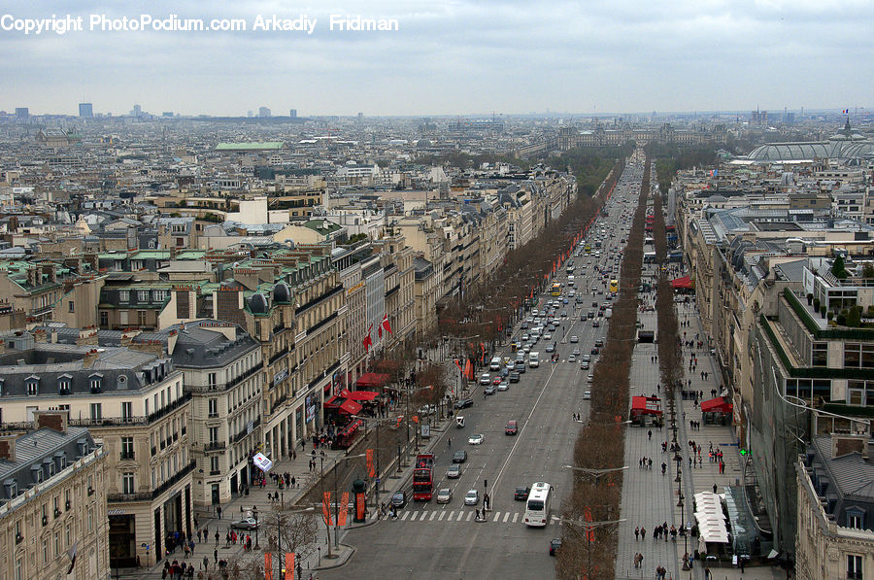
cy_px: 290
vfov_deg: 23.7
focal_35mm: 57
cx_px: 437
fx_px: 1382
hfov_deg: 35.1
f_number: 7.1
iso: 250
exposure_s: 1/1000
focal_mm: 38
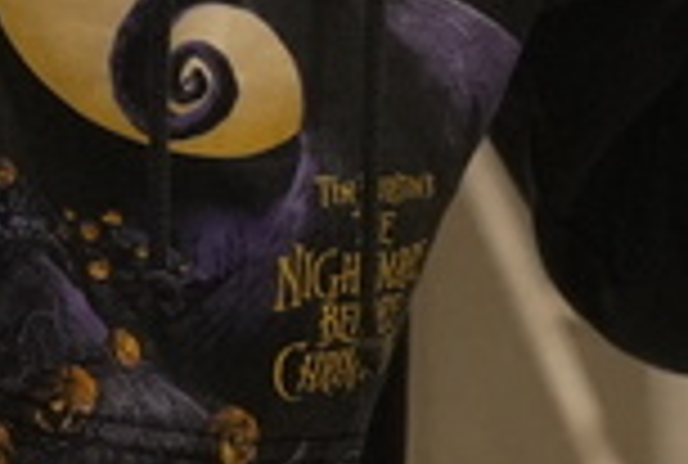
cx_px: 625
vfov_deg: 3.0
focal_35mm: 467
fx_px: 8951
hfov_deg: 4.4
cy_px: -59
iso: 6400
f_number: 5
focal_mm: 70
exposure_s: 1/1000
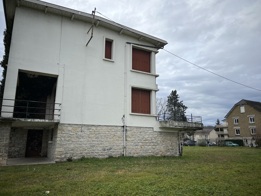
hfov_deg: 67.3
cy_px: 98
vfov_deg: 53.1
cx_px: 130
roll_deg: -0.4
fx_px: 196
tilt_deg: +12.4
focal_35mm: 26
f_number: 1.5
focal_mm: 5.7
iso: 50
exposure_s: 1/1280
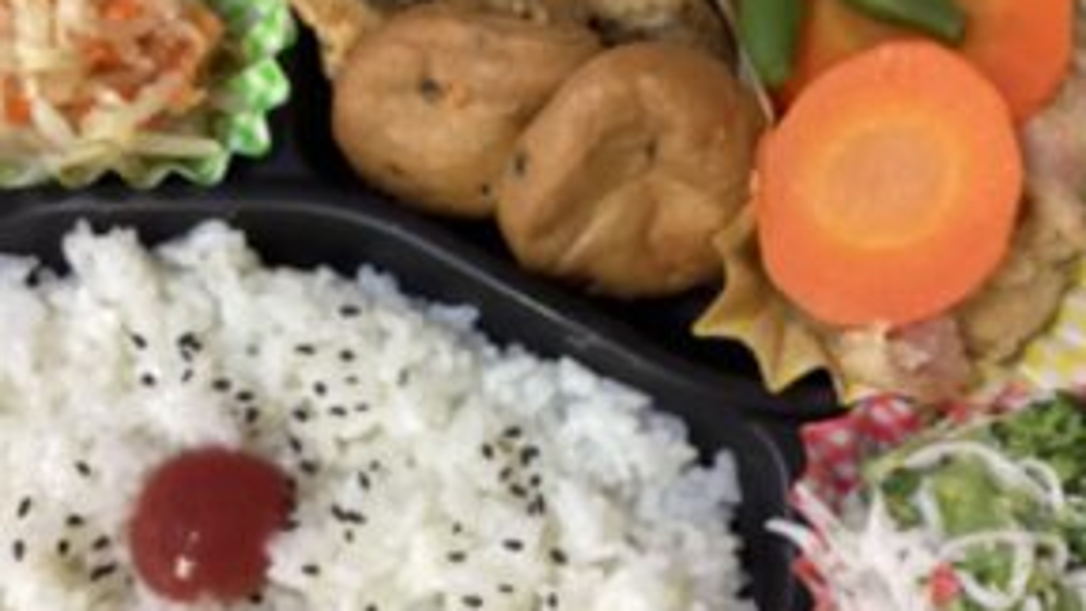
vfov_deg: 27.1
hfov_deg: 46.3
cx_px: 466
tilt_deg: -75.0
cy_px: 307
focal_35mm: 44
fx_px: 1267
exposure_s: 1/60
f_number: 2.4
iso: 250
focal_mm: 3.3
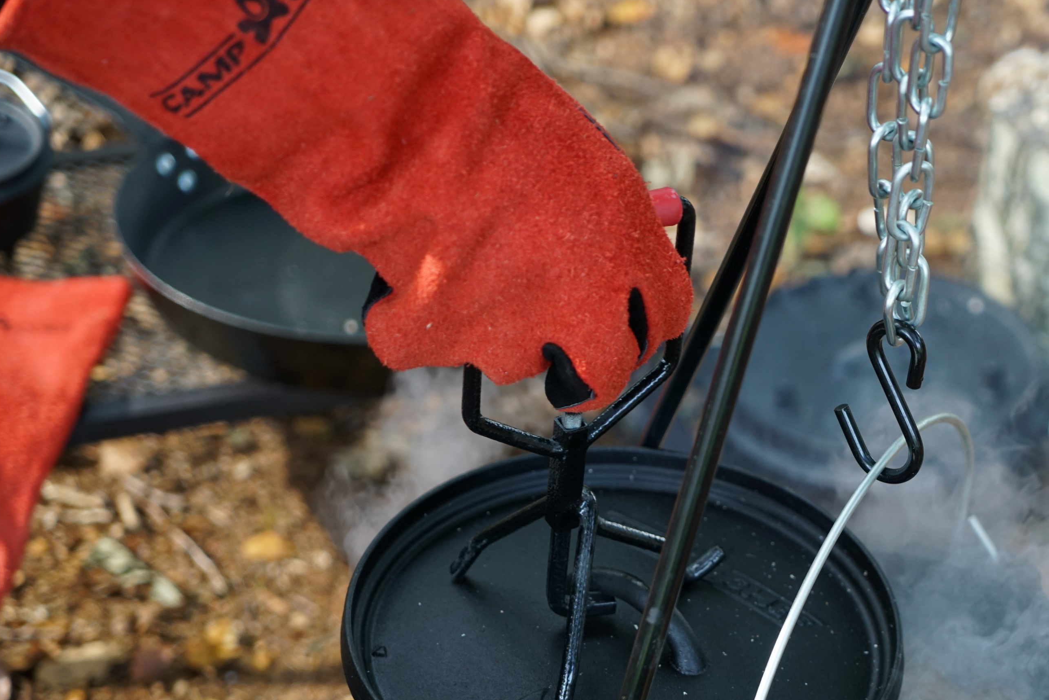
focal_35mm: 104
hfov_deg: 19.5
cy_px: 535
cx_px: 775
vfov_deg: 13.1
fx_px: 3031
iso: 500
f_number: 4
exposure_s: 1/160
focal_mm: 67
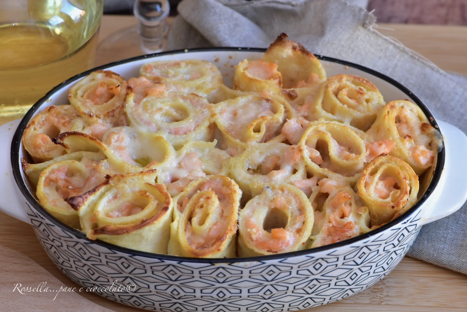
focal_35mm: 159
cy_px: 156
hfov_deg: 13.0
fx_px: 2056
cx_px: 234
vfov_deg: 8.7
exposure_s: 1/50
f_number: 8
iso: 800
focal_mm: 105
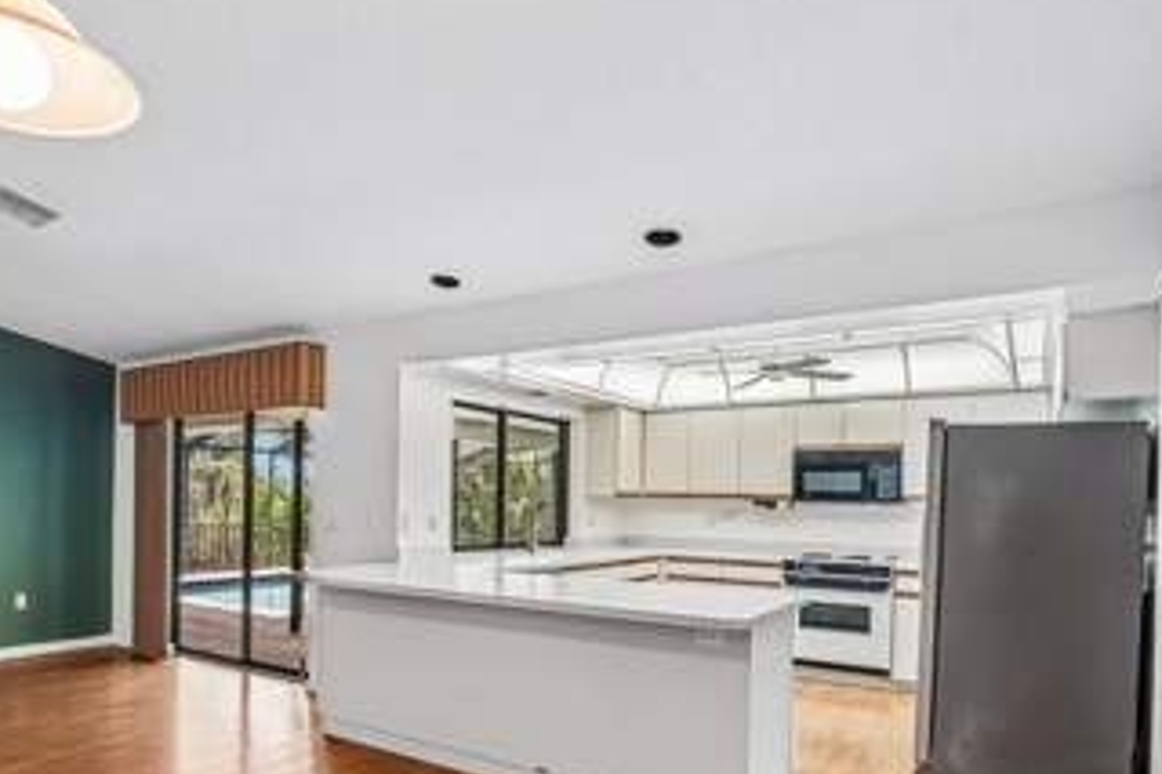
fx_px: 774
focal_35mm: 24
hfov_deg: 73.2
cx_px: 483
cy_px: 496
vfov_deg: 52.4
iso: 400
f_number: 8
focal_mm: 16
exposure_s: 1/15
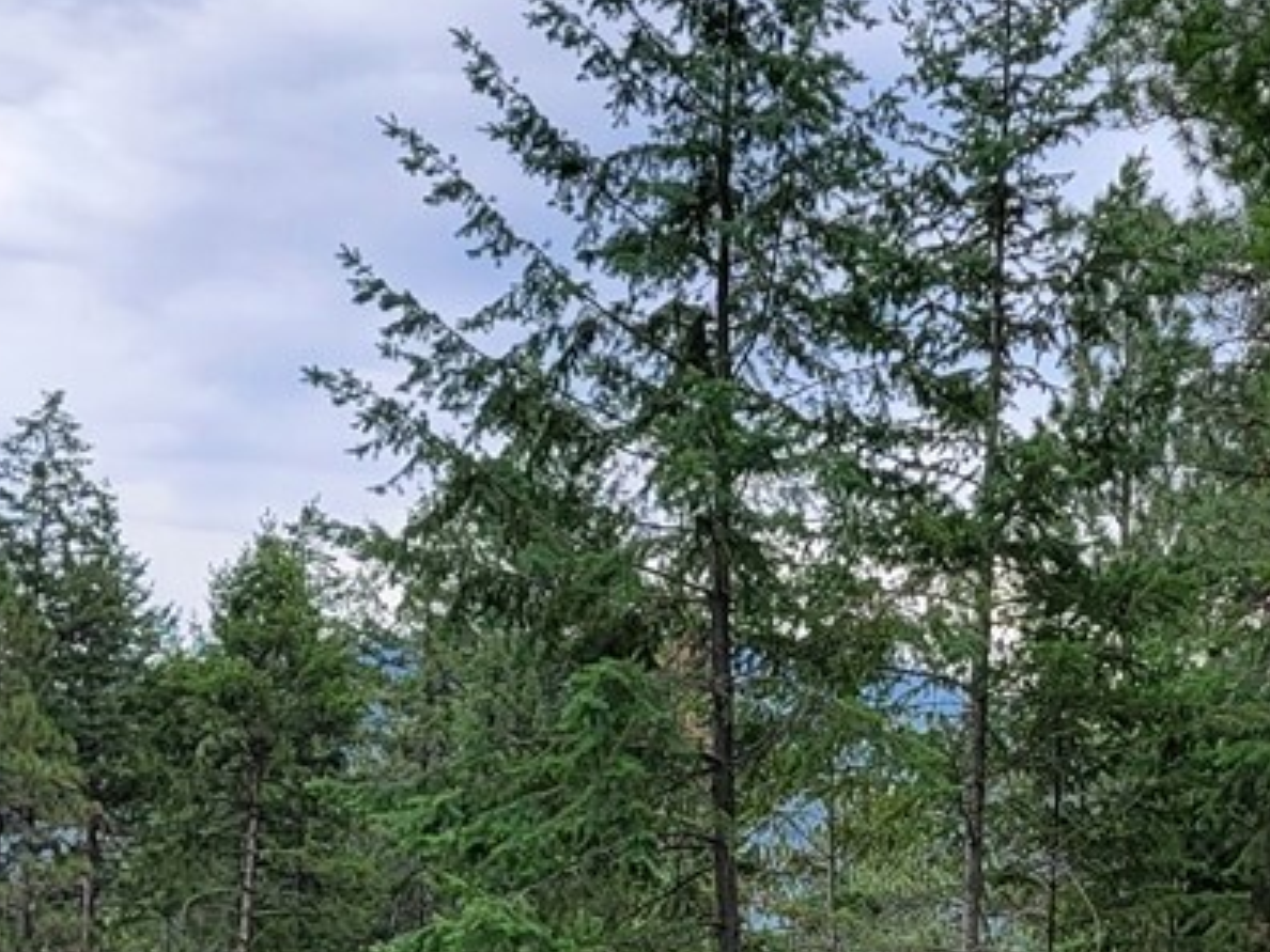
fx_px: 3559
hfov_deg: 20.2
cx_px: 616
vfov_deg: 14.7
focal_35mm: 97
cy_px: 1167
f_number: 1.8
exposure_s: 1/223
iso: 16
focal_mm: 6.7
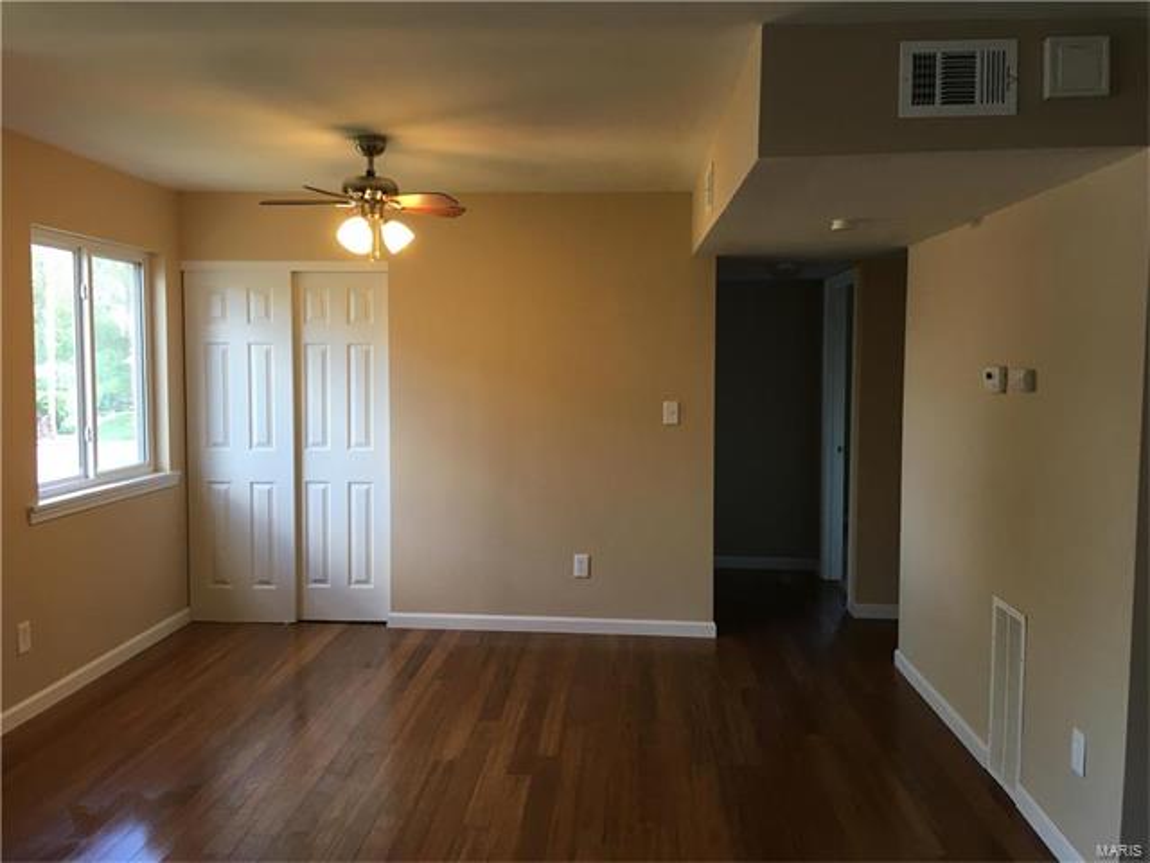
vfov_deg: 48.2
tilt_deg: -3.7
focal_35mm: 29
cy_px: 432
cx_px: 575
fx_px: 963
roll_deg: -0.9
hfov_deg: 61.7
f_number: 2.2
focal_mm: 4.15
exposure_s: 1/30
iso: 32
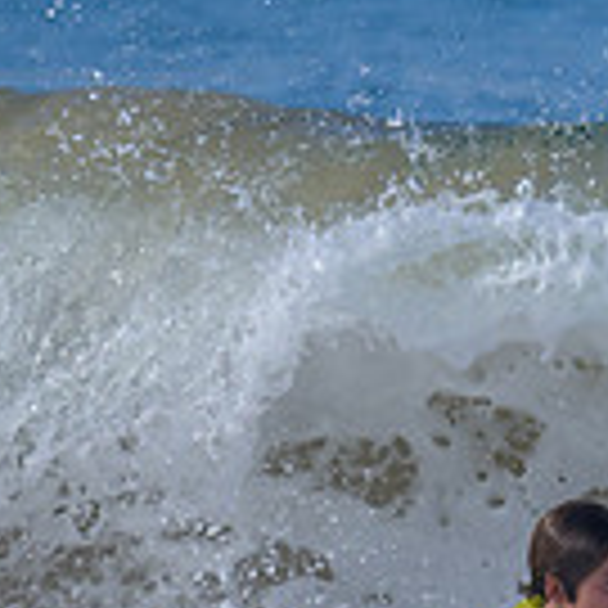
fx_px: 79486
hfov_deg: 0.4
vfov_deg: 0.4
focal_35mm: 4000
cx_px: 742
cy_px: 393
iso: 360
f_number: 6.3
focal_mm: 800
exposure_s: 1/2000
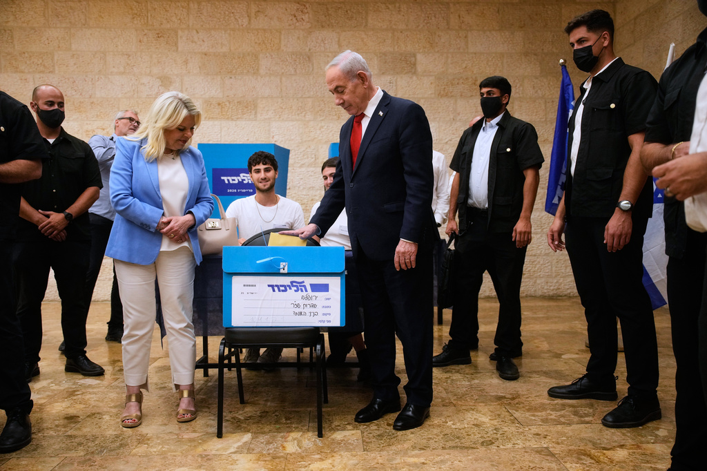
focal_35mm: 30
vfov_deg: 43.6
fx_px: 589
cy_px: 236
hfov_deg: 61.9
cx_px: 354
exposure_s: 1/640
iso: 2000
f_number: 3.2
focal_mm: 30
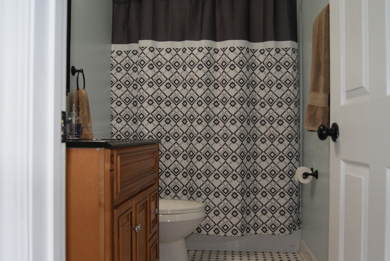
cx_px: 195
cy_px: 130
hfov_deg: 53.1
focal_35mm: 36
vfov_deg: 37.0
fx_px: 390
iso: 400
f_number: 5.6
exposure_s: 1/60
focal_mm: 24
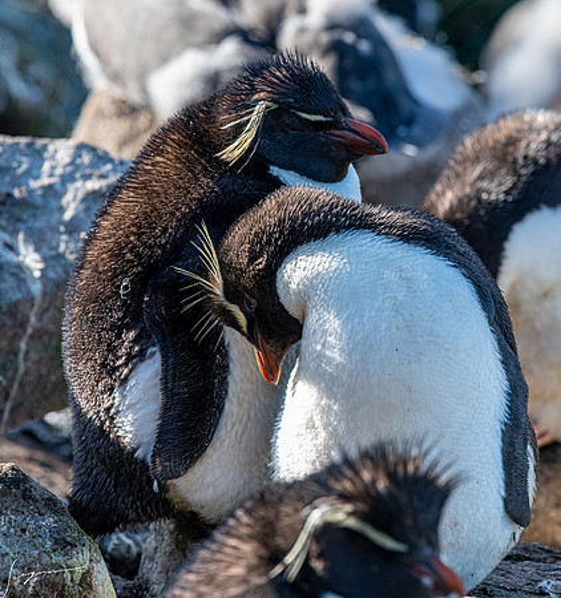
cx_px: 287
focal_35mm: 419
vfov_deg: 4.3
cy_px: 280
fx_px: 7947
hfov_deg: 4.0
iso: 800
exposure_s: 1/640
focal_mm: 300
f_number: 8
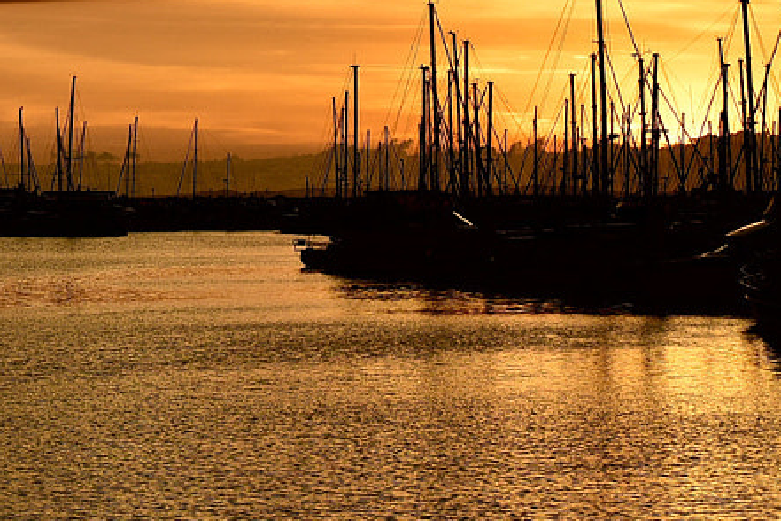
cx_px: 211
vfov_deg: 9.8
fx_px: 2994
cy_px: -110
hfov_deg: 14.8
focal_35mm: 138
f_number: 5.6
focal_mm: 38
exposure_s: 1/80
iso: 64
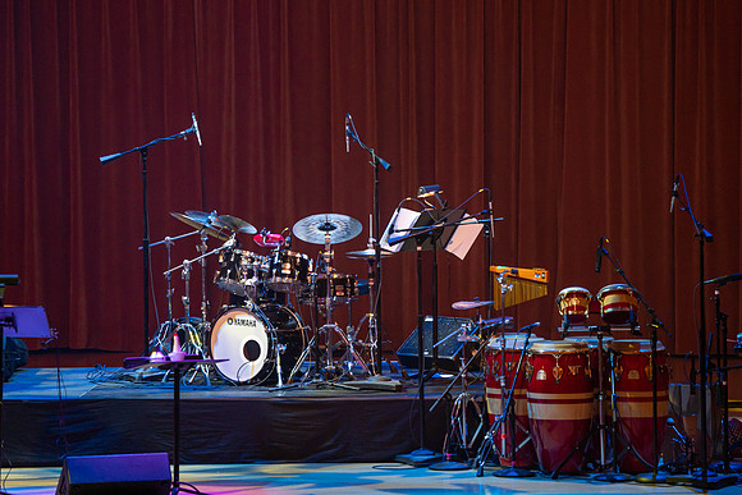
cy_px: 248
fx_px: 5587
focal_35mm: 271
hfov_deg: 7.6
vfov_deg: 5.1
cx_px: 371
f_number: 5.6
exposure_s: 1/125
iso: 2000
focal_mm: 271
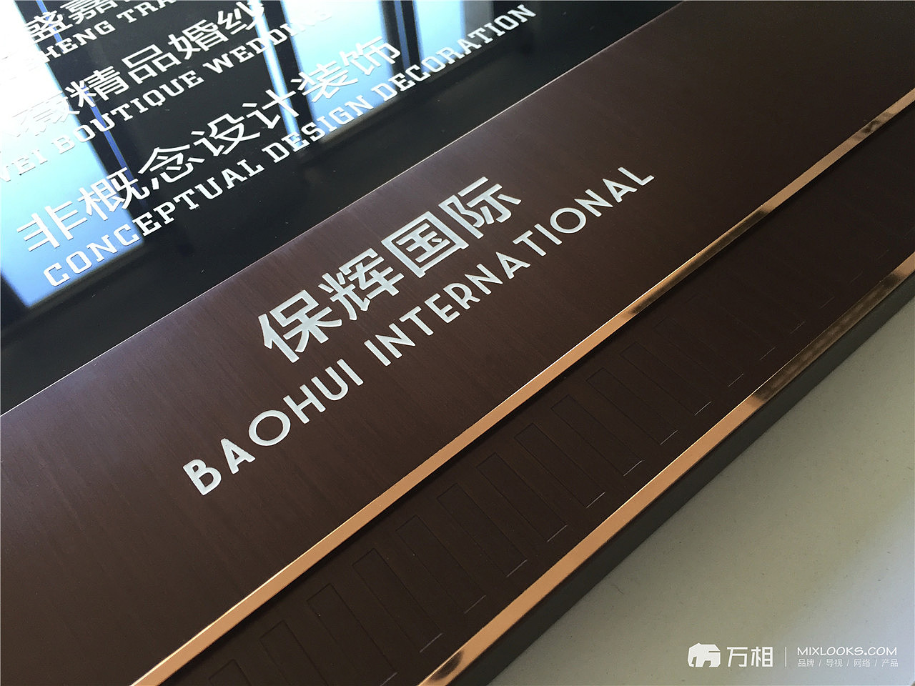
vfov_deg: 48.2
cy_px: 343
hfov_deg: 61.7
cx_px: 458
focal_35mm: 29
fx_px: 767
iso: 50
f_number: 2.2
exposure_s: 1/33
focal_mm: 4.15
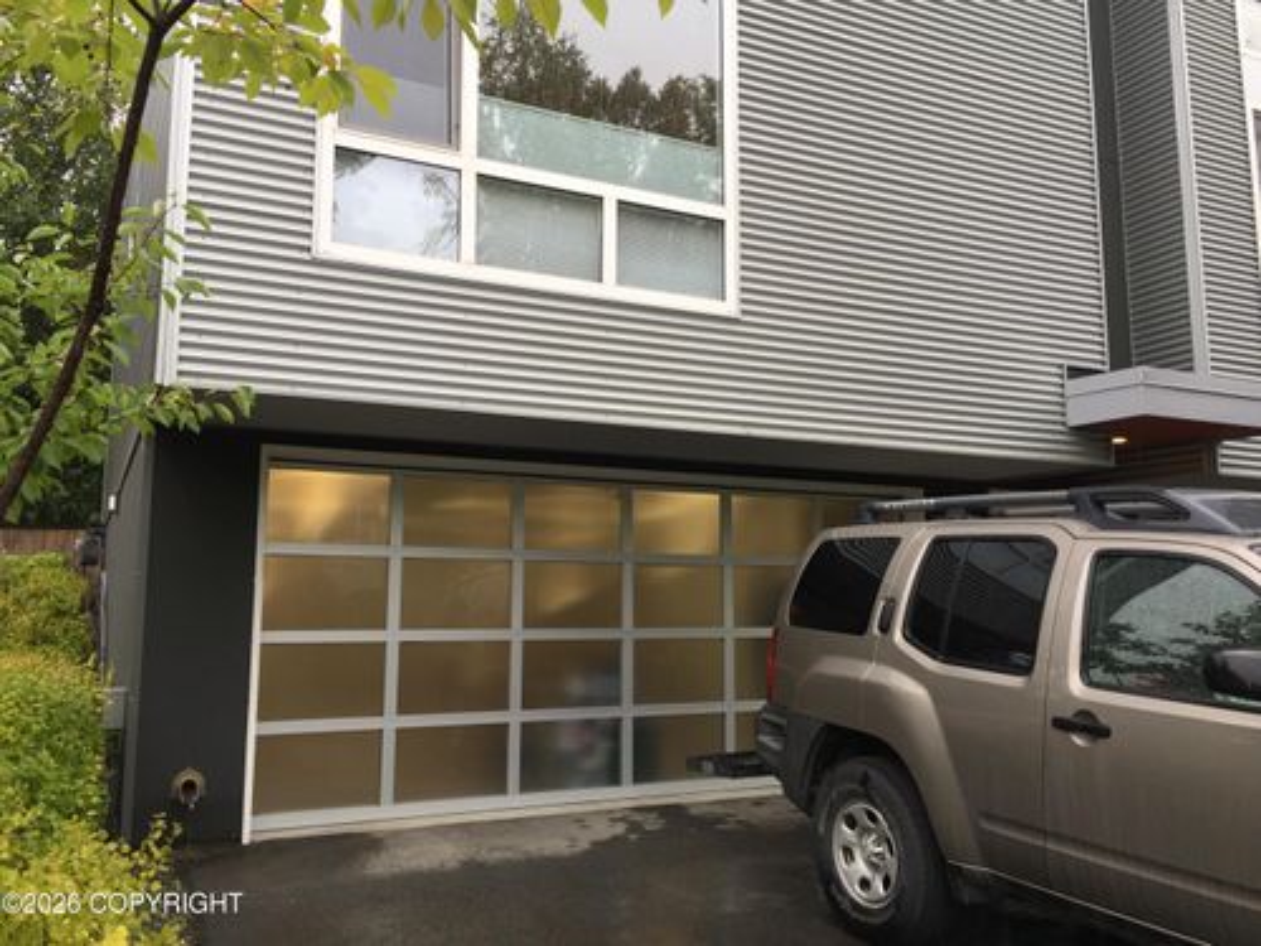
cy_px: 473
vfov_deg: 48.2
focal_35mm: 29
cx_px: 630
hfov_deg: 61.7
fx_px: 1056
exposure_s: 1/120
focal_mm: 4.15
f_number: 2.2
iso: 50
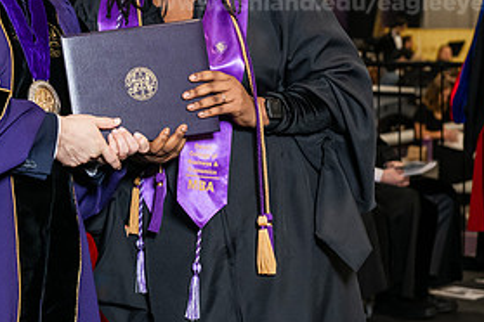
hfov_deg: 15.8
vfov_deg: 10.6
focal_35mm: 129
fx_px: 1734
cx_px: 78
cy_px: 39
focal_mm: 62
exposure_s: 1/200
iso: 2000
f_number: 5
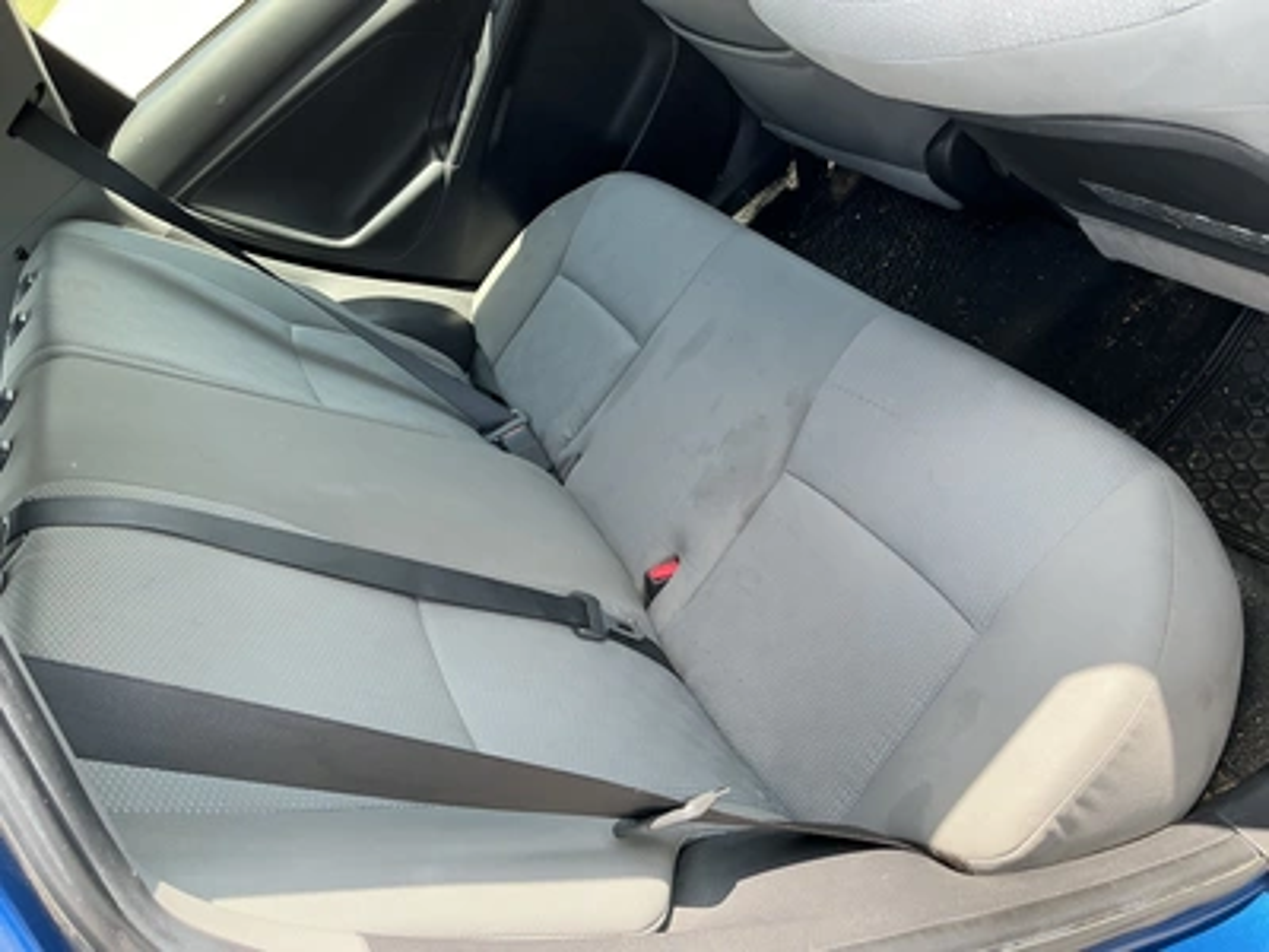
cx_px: 634
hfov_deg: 63.4
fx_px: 1026
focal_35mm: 28
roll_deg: +44.5
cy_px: 476
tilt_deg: -38.0
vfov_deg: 49.7
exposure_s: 1/122
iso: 25
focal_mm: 3
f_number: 1.8
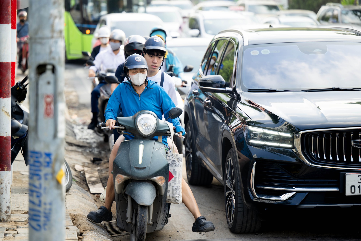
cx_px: 180
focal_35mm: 110
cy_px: 120
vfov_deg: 12.5
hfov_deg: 18.6
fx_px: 1103
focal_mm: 110
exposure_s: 1/320
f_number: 2.8
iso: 100
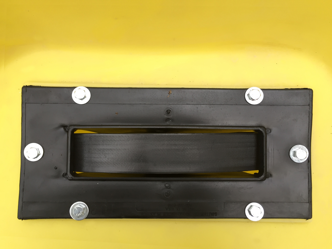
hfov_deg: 61.7
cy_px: 124
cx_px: 166
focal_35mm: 29
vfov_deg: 48.2
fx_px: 278
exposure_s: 1/33
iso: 32
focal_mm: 4.15
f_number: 2.2
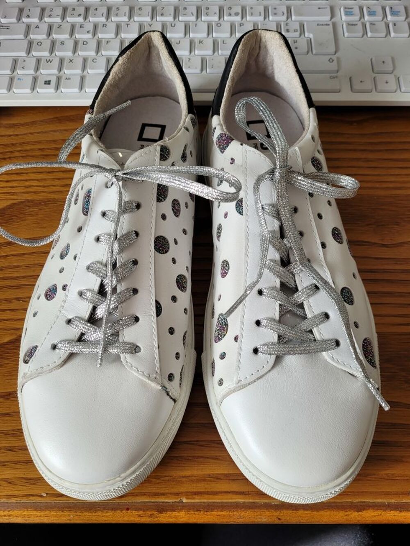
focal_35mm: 26
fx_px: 411
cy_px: 273
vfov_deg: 67.3
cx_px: 205
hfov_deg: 53.1
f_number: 1.8
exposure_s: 1/134
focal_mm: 5.4
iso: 40
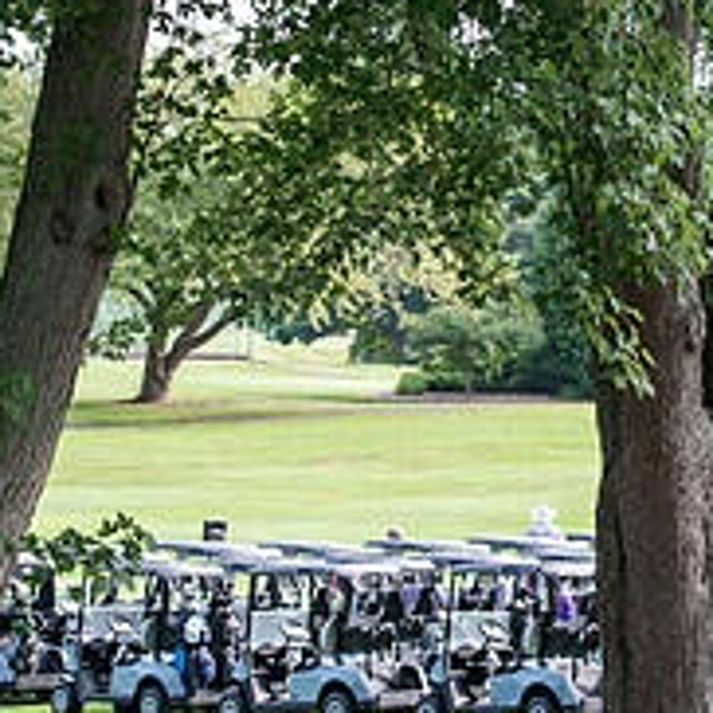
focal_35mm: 190
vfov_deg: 9.2
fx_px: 4428
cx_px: 619
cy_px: 139
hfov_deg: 9.2
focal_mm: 70
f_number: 5
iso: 200
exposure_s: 1/200
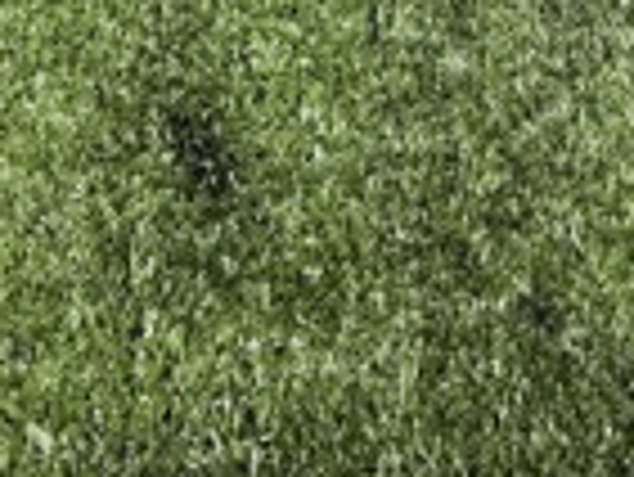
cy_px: -104
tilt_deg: -56.3
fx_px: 1998
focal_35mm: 109
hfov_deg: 18.0
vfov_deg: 13.2
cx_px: 396
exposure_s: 1/69
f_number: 1.78
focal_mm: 6.76
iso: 200
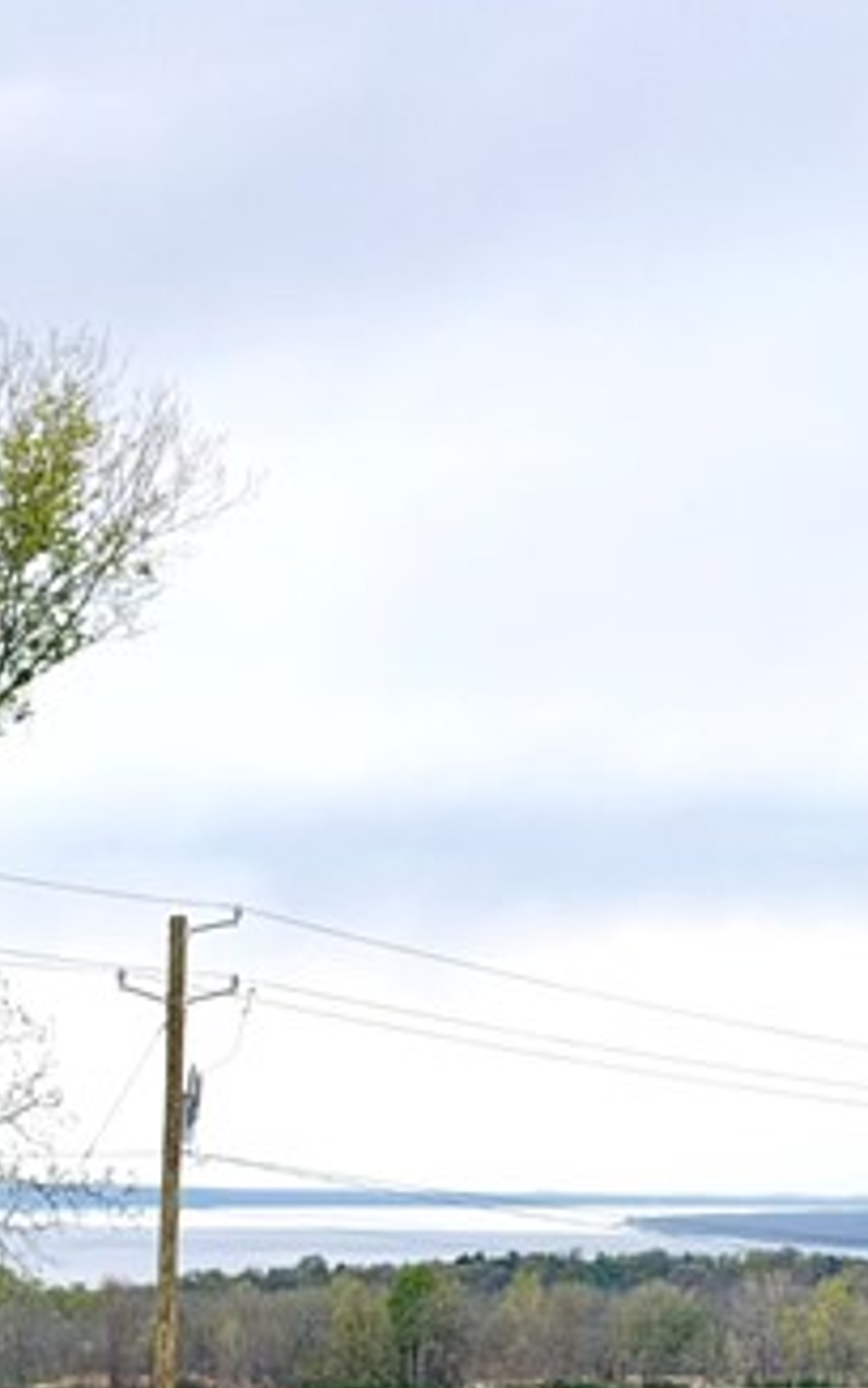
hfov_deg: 8.2
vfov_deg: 13.1
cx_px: 366
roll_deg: +0.1
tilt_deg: +1.6
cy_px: 966
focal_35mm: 160
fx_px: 6051
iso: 64
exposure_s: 1/3534
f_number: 1.78
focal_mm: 6.76
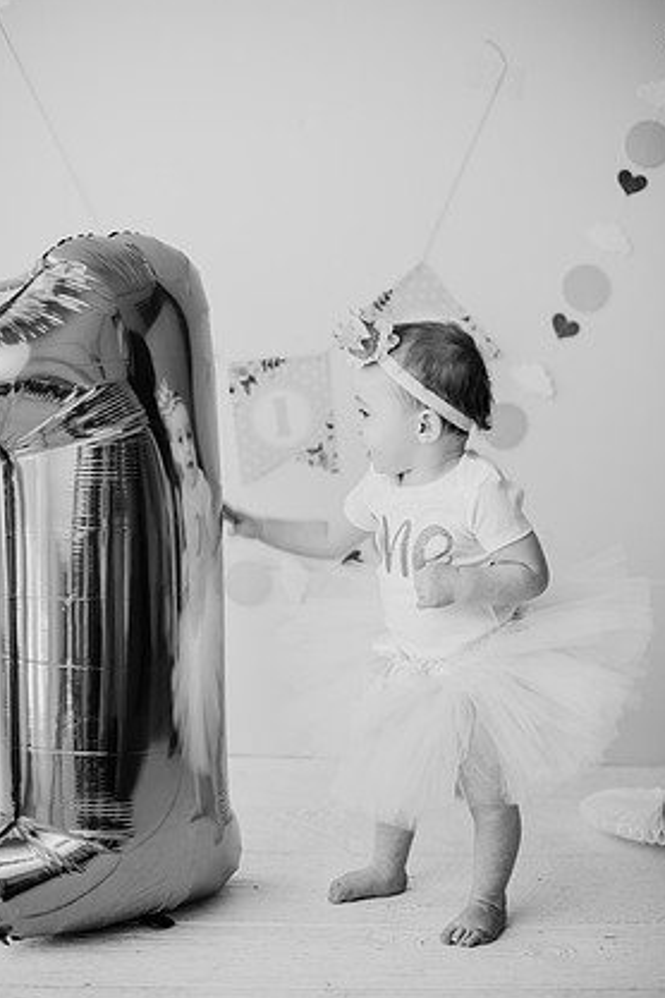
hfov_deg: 25.1
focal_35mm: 54
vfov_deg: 36.9
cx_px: 323
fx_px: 1496
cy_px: 524
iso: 125
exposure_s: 1/160
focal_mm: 50
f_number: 2.2
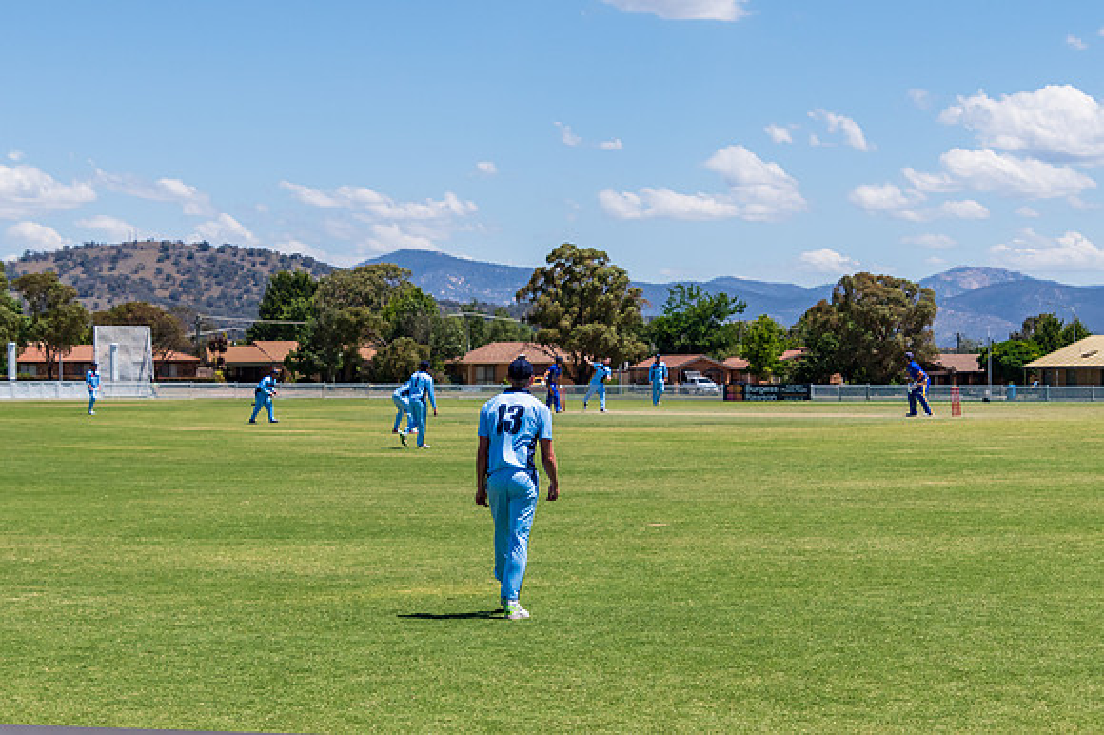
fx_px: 2850
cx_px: 552
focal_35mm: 93
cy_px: 368
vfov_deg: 14.7
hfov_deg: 21.9
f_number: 6.3
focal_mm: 62
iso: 400
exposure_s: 1/3200
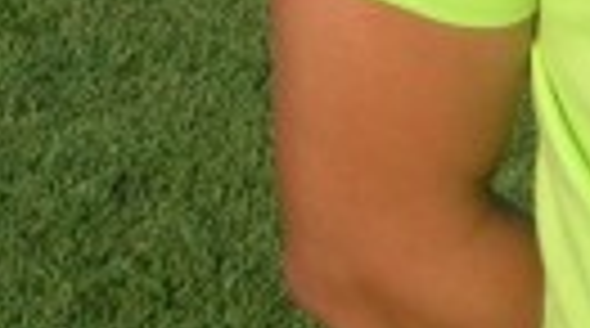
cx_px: 878
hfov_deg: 10.0
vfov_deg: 5.4
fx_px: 3262
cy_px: -665
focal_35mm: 209
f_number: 4.8
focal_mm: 7.8
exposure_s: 1/579
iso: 50
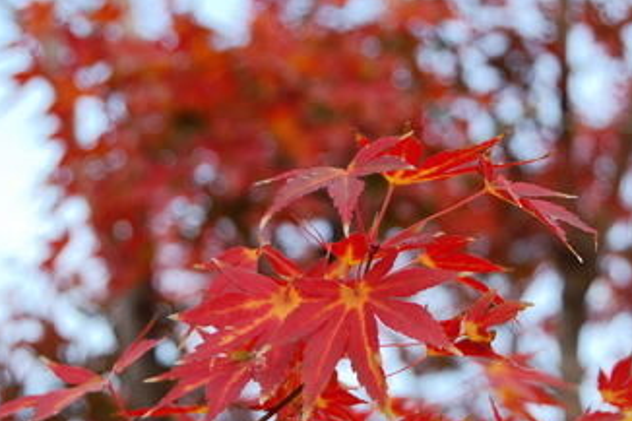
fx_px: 2666
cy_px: 350
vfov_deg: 9.0
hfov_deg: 13.5
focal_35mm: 152
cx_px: 341
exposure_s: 1/160
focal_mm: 55
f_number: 6.3
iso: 200
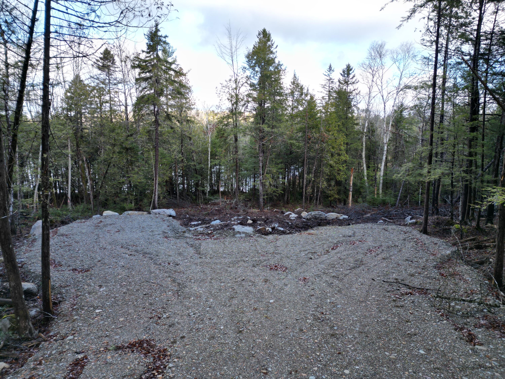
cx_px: 252
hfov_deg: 71.6
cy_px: 190
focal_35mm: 24
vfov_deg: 56.8
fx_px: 350
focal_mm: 6.72
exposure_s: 1/500
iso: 100
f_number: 1.7
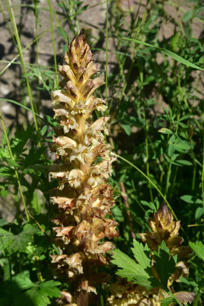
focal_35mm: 32
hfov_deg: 41.1
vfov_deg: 58.7
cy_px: 153
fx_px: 272
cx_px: 102
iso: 160
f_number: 18
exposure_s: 1/125
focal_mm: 32
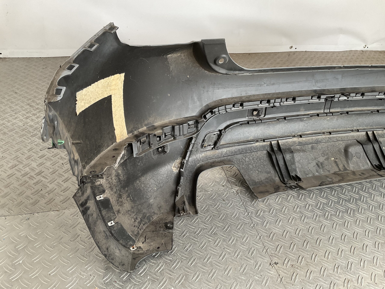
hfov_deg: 61.7
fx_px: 323
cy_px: 144
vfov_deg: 48.2
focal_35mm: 29
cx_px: 192
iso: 40
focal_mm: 3
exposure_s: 1/60
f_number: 1.8
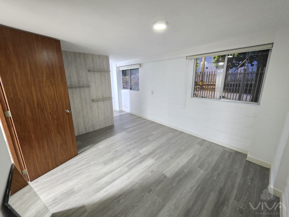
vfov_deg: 89.9
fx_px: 109
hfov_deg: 106.2
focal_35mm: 13
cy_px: 108
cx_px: 144
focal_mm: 2.2
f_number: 1.9
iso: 2000
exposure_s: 1/25.4
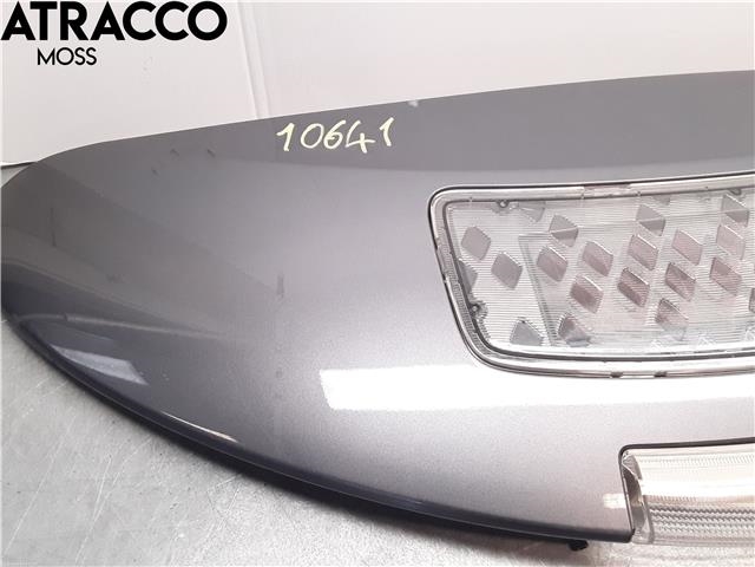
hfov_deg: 63.4
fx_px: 611
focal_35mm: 28
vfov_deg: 49.7
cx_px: 378
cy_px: 284
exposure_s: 1/100
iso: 100
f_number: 1.9
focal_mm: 2.91
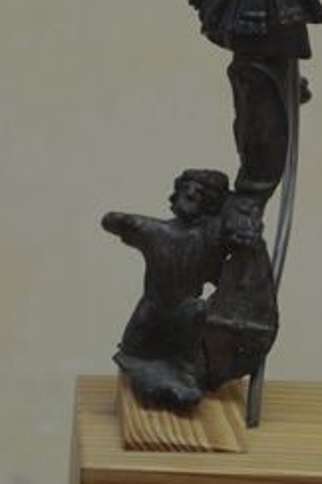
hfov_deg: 3.4
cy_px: 32
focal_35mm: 408
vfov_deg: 5.1
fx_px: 5489
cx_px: 229
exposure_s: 1/125
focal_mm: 100
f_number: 5.6
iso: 1000
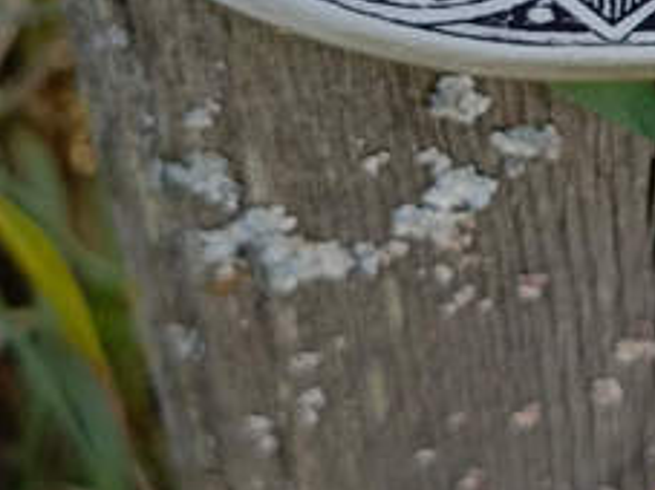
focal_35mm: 88
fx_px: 1664
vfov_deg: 16.2
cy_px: -84
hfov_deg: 20.5
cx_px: 828
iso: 112
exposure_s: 1/317
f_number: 1.69
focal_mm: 4.76
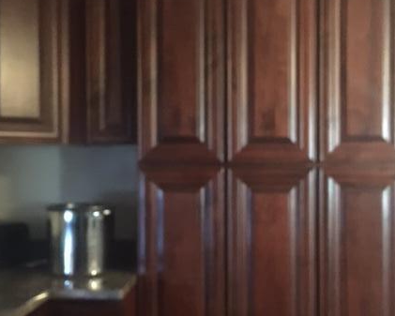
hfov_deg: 42.9
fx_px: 503
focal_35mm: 43
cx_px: 206
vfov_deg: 34.9
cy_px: 167
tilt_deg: +1.7
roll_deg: -2.5
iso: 200
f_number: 2.2
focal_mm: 4.15
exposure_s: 1/4
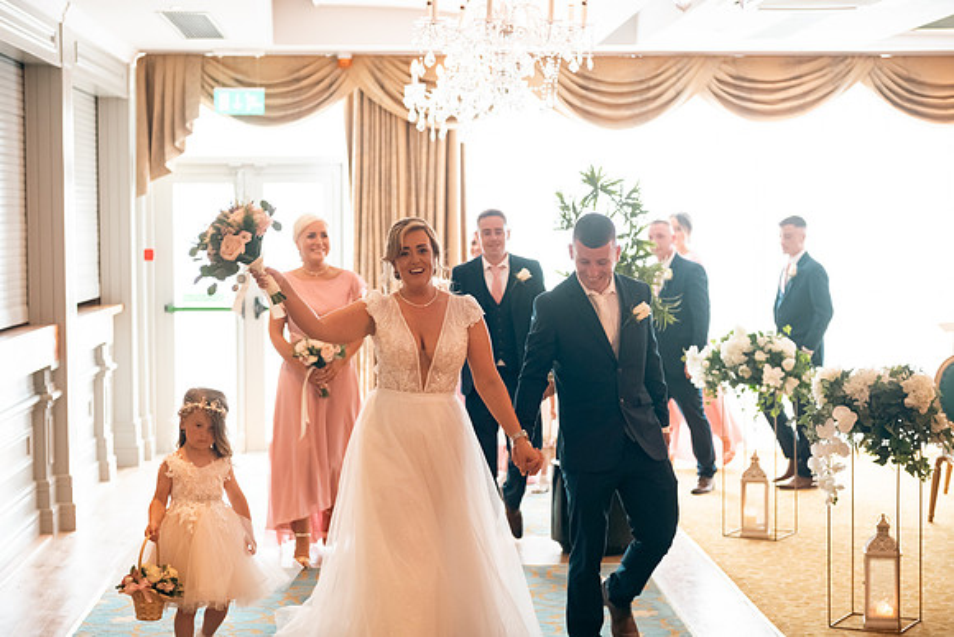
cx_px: 477
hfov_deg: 28.0
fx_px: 1915
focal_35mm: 72
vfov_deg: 18.9
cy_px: 318
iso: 800
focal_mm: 70
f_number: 3.5
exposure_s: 1/160
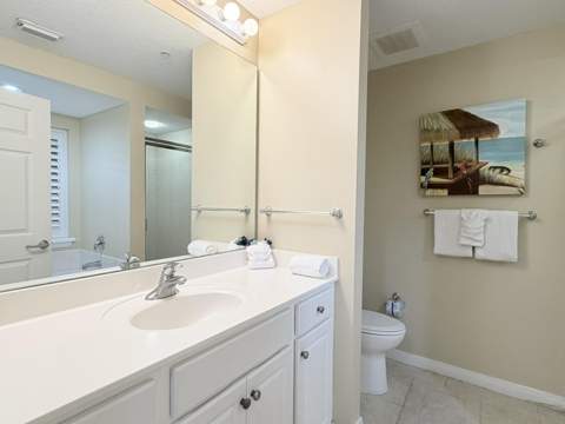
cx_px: 282
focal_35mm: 14
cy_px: 212
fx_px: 229
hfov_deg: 102.1
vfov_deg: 85.7
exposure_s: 1/120
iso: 160
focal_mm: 2.22
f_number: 2.2
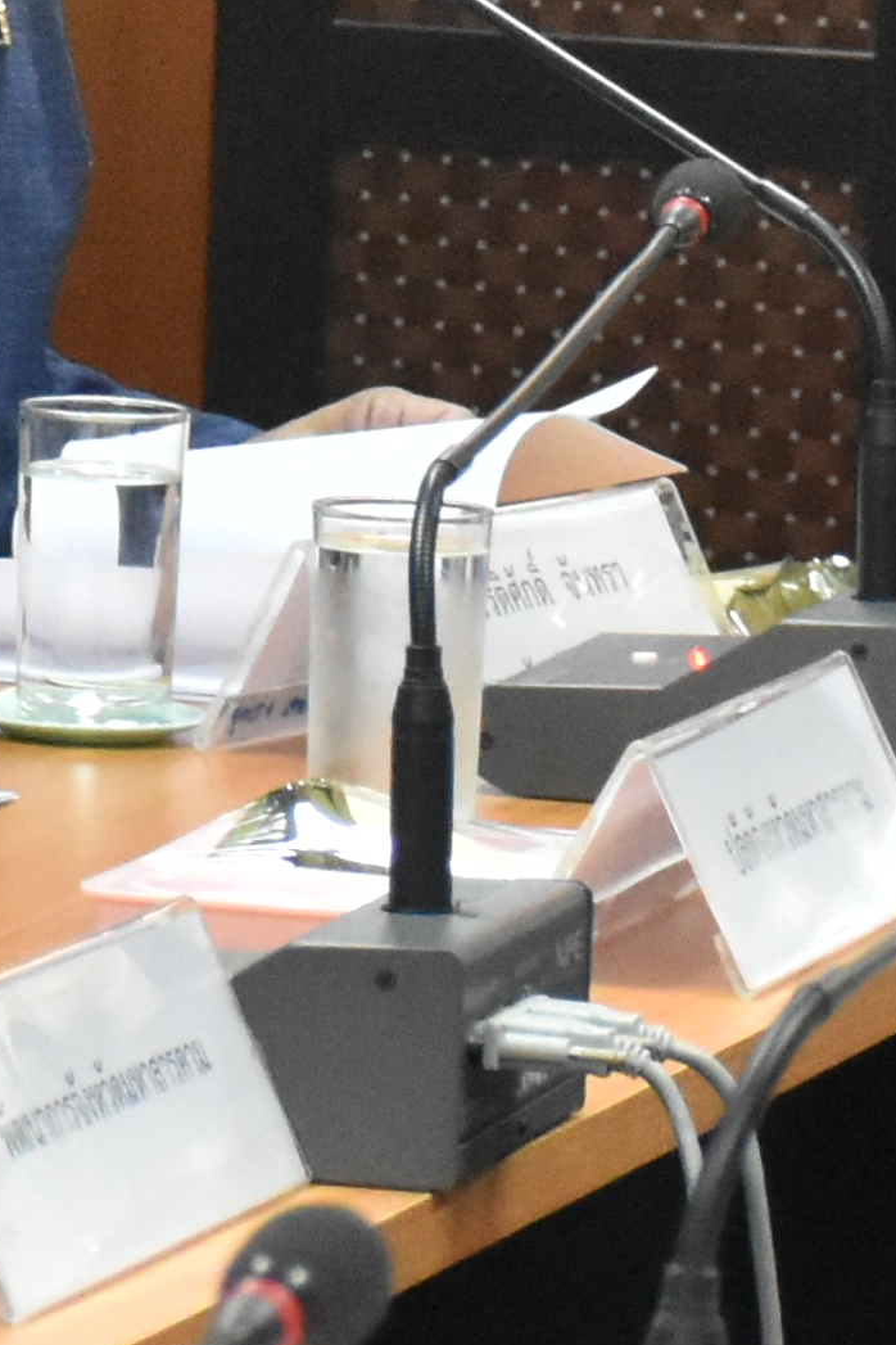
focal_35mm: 361
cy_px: -424
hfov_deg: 3.8
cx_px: -728
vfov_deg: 5.7
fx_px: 13476
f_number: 5.6
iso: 2500
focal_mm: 42
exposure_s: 1/125
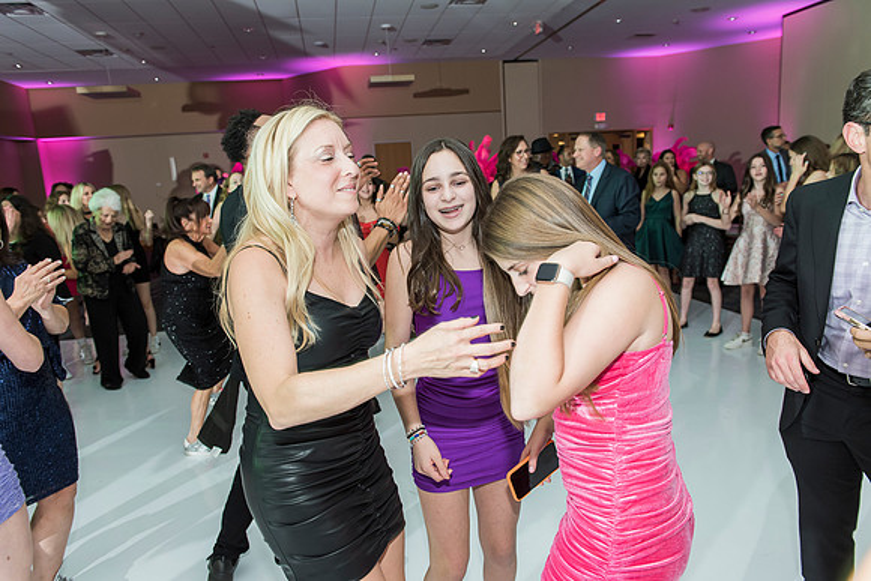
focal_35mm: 26
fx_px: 629
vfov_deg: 49.6
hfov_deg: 69.4
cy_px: 290
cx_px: 436
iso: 1000
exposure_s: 1/100
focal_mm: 26
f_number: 4
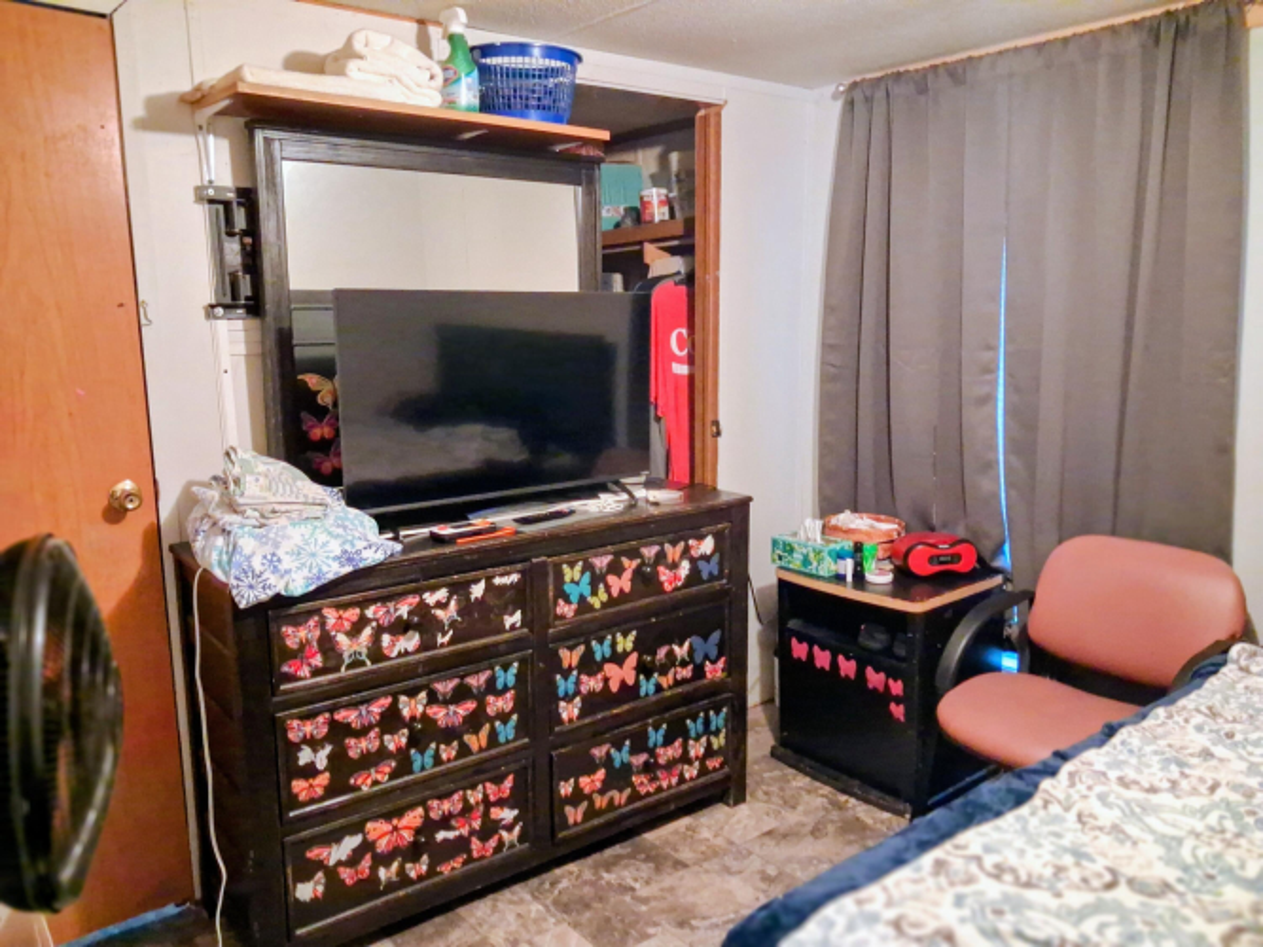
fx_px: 985
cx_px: 632
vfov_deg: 51.3
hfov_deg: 65.3
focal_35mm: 27
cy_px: 474
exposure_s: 1/33
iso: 500
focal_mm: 4
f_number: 1.8
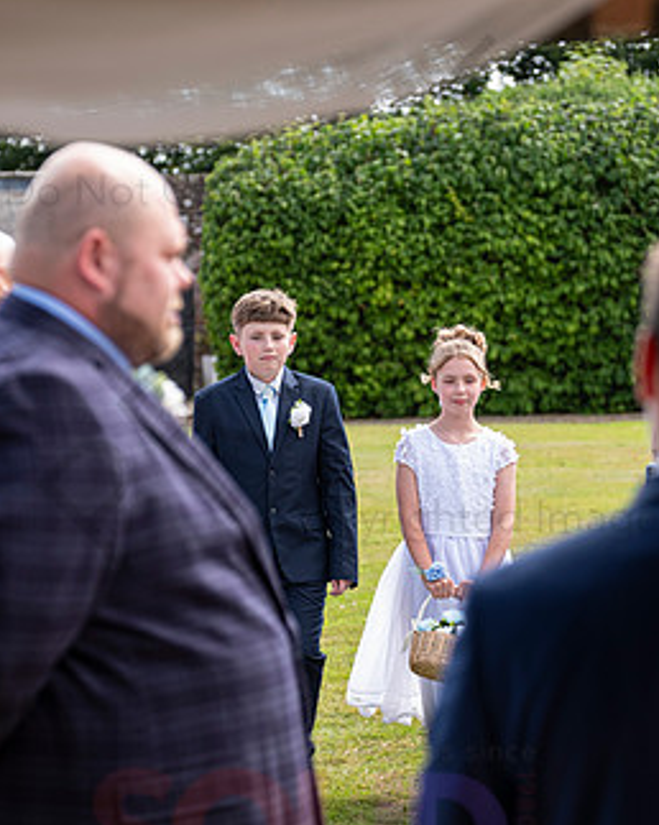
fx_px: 3416
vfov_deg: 13.8
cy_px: 409
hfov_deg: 11.0
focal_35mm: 140
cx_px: 317
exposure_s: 1/640
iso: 200
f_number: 3.2
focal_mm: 71.5
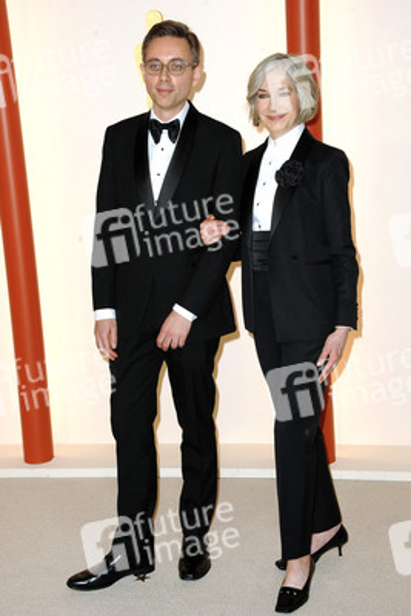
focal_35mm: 62
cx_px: 206
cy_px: 308
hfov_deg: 21.9
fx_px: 1061
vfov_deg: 32.4
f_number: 6.3
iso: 1600
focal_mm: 62
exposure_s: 1/250
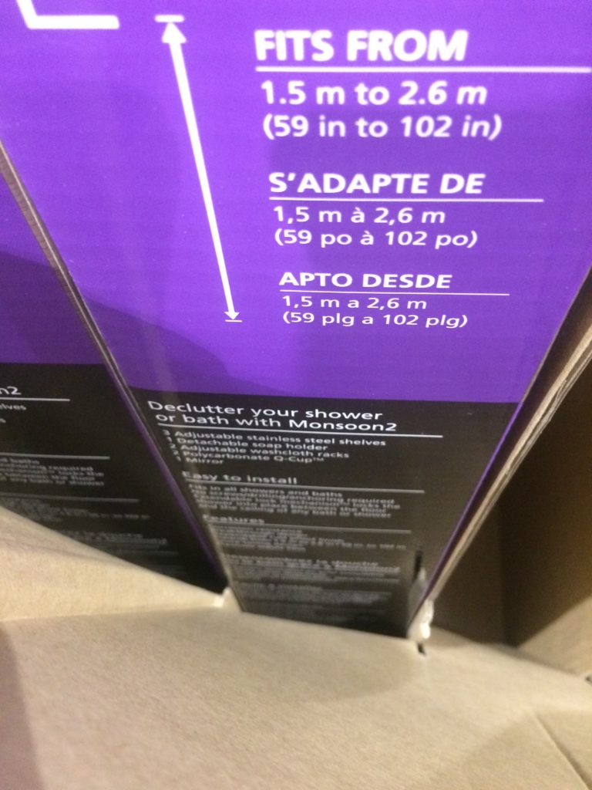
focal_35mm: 29
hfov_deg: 48.2
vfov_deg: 61.7
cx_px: 296
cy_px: 395
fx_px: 661
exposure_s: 1/15
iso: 320
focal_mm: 4.15
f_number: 2.2
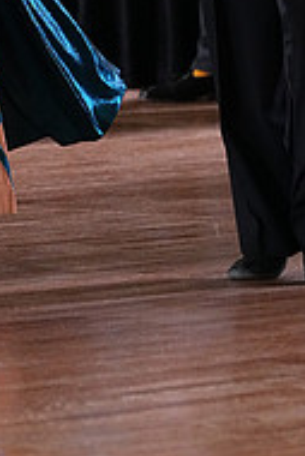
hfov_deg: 2.6
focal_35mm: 522
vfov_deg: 3.9
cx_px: -49
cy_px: -108
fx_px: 6621
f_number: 5
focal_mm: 171
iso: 6400
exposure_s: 1/400
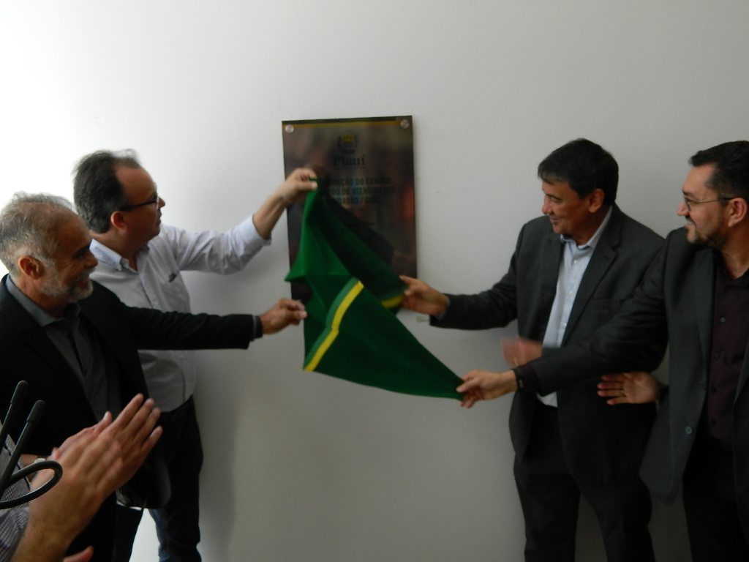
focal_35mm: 41
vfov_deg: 35.1
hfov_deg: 45.8
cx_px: 374
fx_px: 887
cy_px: 281
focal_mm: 7.3
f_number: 3.5
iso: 80
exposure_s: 1/60
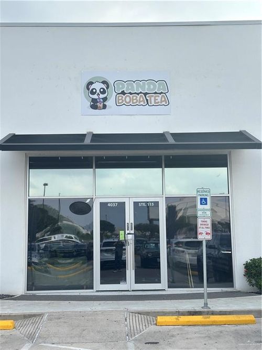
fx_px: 485
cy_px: 175
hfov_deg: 30.3
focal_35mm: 48
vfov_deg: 39.7
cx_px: 131
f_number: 1.78
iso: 64
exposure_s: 1/2732
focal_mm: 6.86
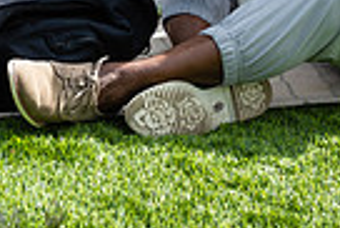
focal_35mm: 112
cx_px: -97
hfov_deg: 17.2
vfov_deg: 11.5
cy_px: -169
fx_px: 1059
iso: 200
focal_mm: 24
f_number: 5.6
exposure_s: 1/640
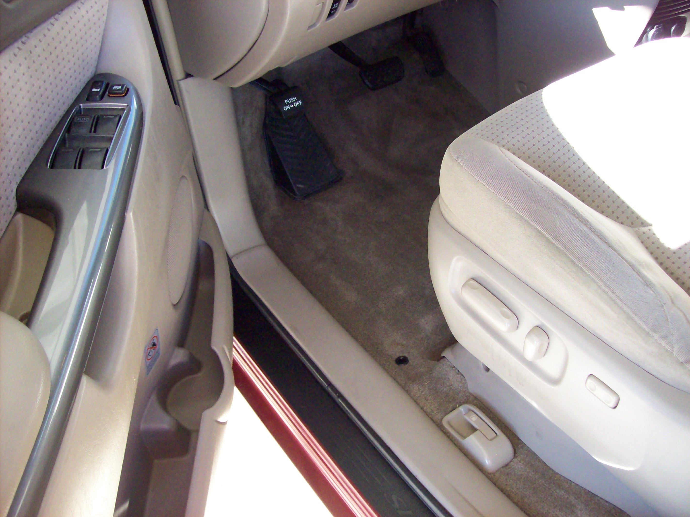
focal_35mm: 36
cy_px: 258
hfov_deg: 51.4
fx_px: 717
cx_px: 345
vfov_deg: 39.6
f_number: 2.7
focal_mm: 6
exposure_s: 1/128
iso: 345
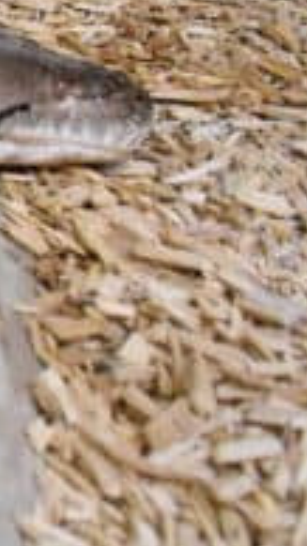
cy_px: 208
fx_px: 1622
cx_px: -729
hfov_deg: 8.4
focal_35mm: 112
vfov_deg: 19.1
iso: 3200
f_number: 3.5
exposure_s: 1/160
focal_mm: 18
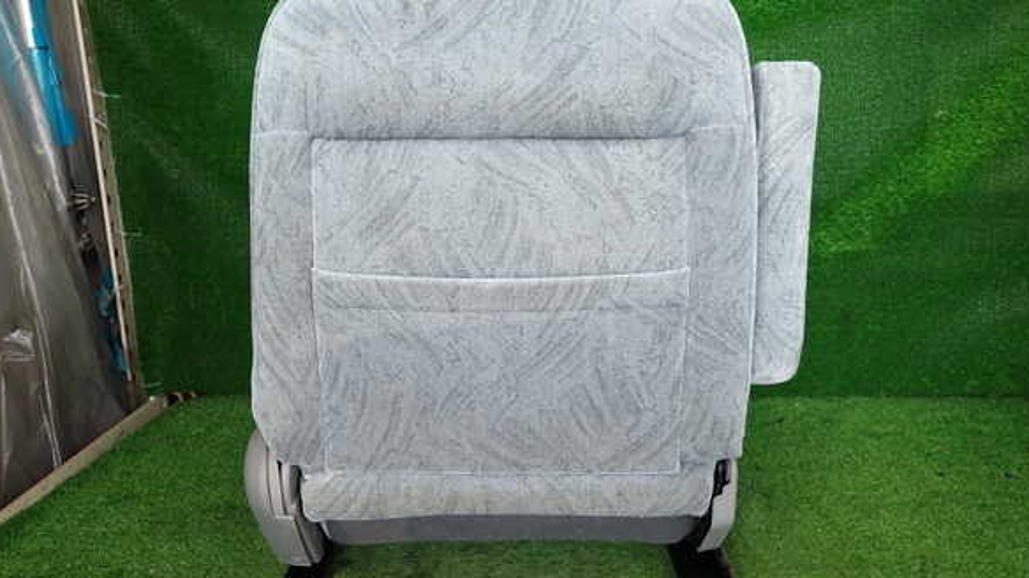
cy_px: 284
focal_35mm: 28
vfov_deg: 41.4
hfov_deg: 67.9
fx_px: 764
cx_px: 509
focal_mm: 4.5
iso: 100
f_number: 2
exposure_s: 1/125
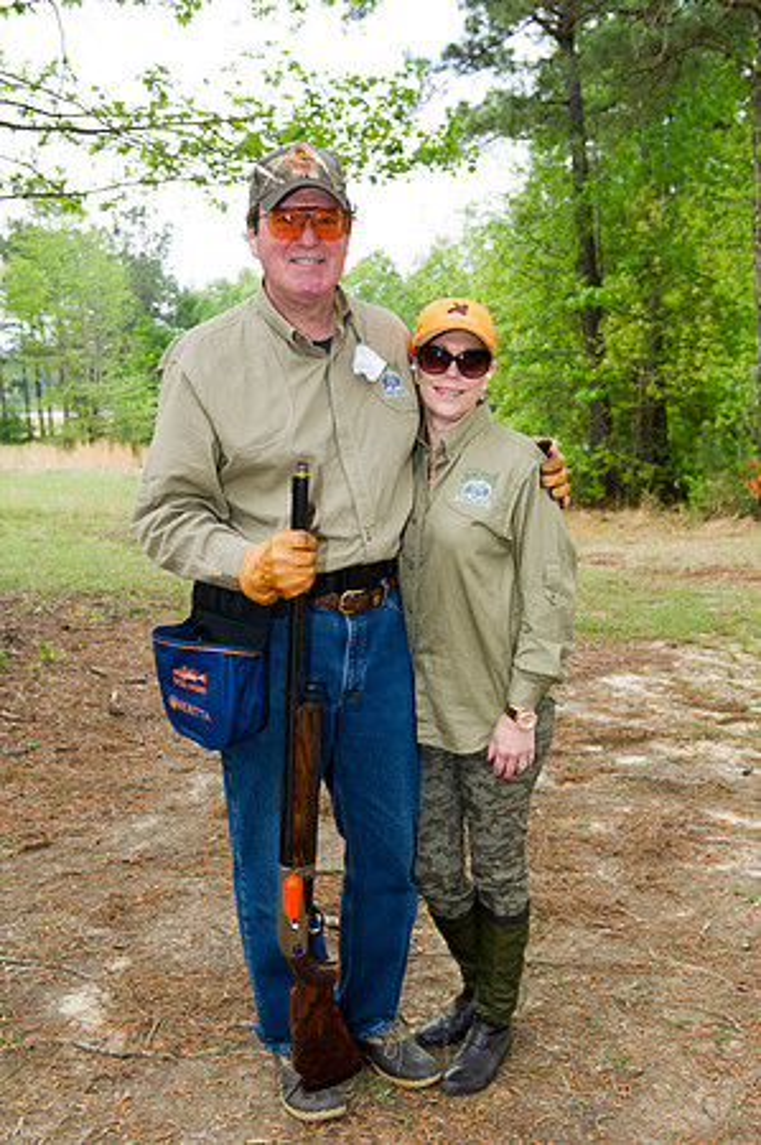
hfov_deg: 37.8
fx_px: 1112
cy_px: 572
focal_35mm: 35
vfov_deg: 54.5
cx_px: 380
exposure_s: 1/250
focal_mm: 35
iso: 400
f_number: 6.3
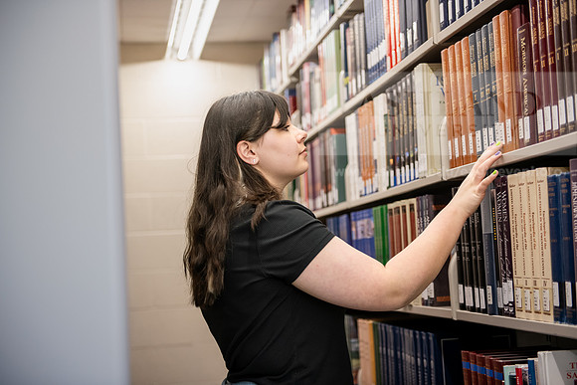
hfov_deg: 35.6
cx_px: 288
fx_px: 898
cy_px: 192
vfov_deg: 24.2
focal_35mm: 56
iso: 1250
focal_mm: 56
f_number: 2.8
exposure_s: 1/200
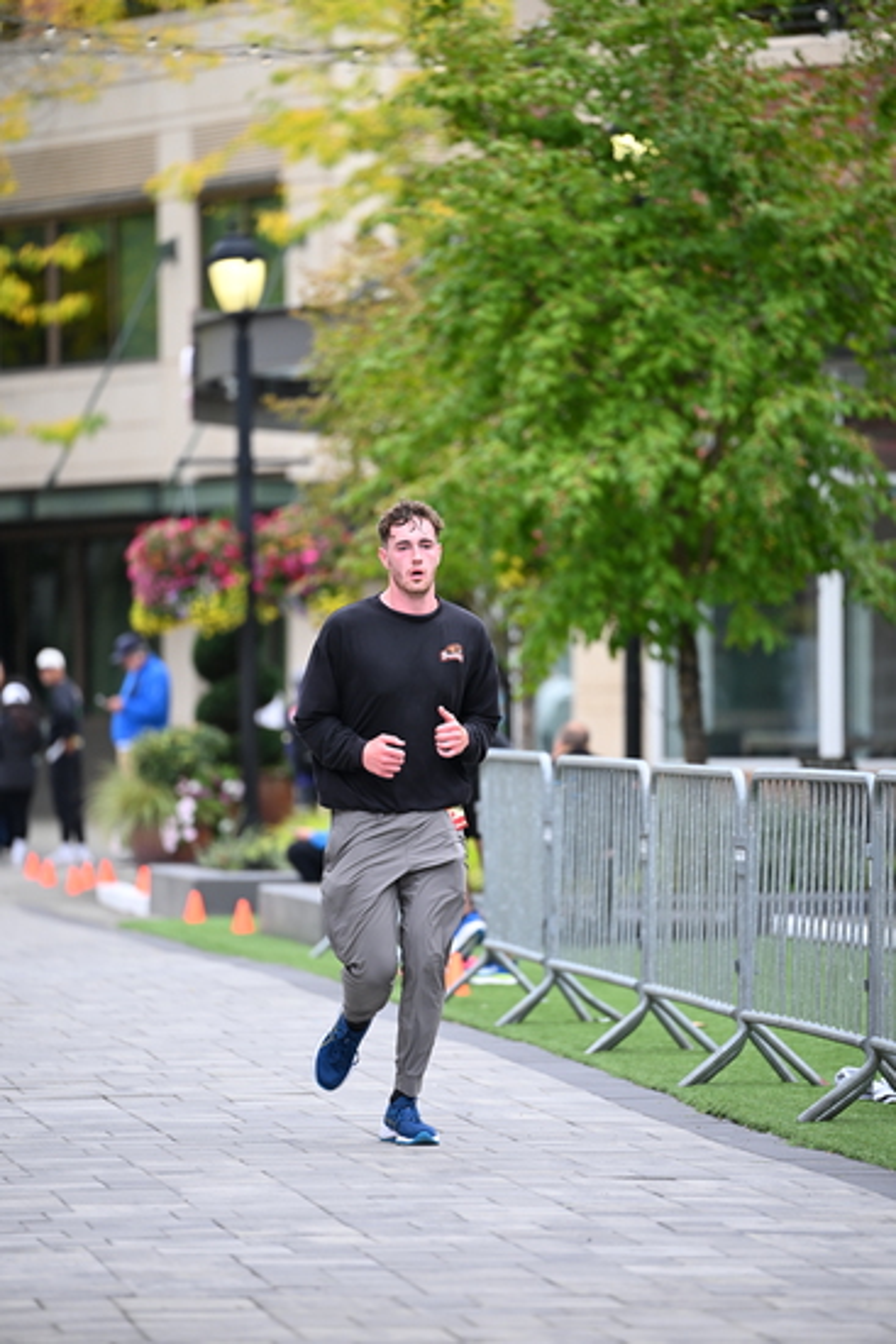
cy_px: 672
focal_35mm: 200
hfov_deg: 6.9
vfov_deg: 10.3
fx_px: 7461
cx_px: 448
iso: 640
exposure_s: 1/1600
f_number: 2.8
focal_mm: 200
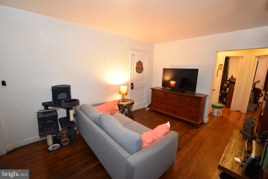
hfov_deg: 100.4
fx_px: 112
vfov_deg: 77.4
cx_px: 134
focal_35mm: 15
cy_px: 90
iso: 1250
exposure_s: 1/60
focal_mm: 15
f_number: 2.8
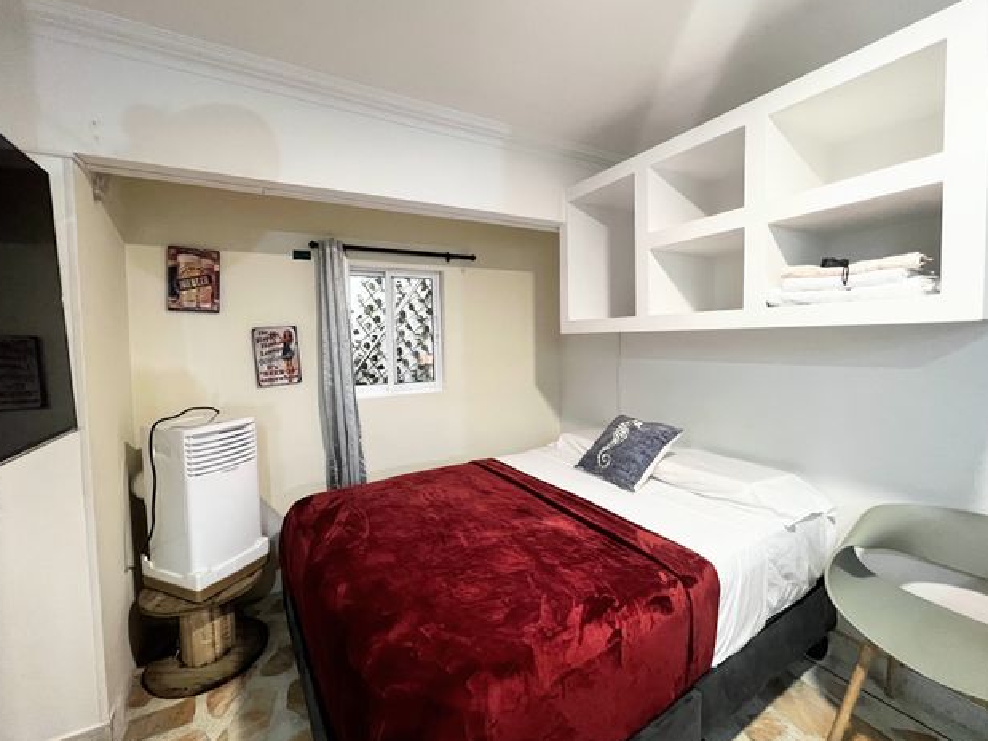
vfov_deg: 85.6
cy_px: 358
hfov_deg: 102.1
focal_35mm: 14
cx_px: 483
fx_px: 400
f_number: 1.8
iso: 500
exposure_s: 1/60
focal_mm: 1.57
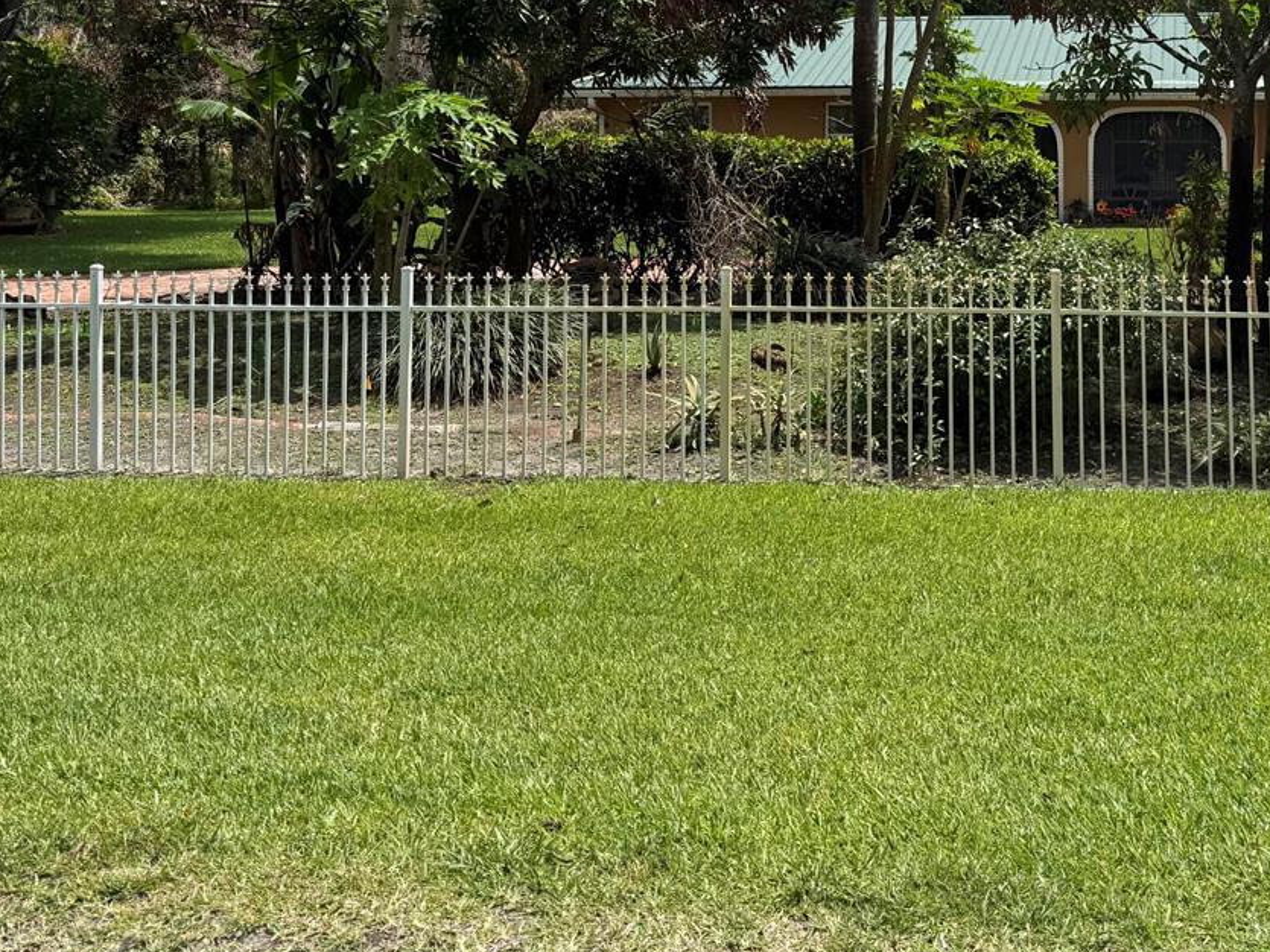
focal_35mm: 46
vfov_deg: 30.2
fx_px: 1687
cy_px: 108
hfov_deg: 40.5
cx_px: 896
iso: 80
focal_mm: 6.76
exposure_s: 1/4975
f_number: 1.78
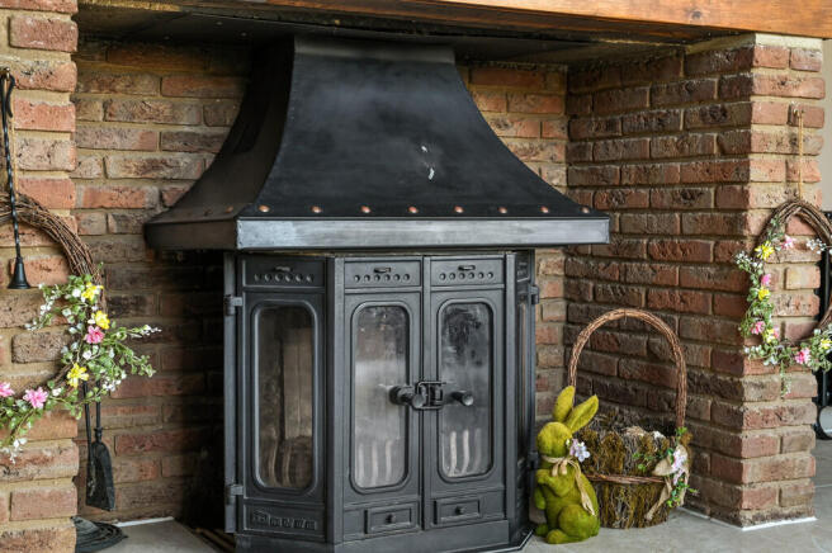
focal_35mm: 50
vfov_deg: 26.9
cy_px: 276
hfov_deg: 39.6
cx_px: 416
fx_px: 1154
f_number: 8
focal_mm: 50
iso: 400
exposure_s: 1/15
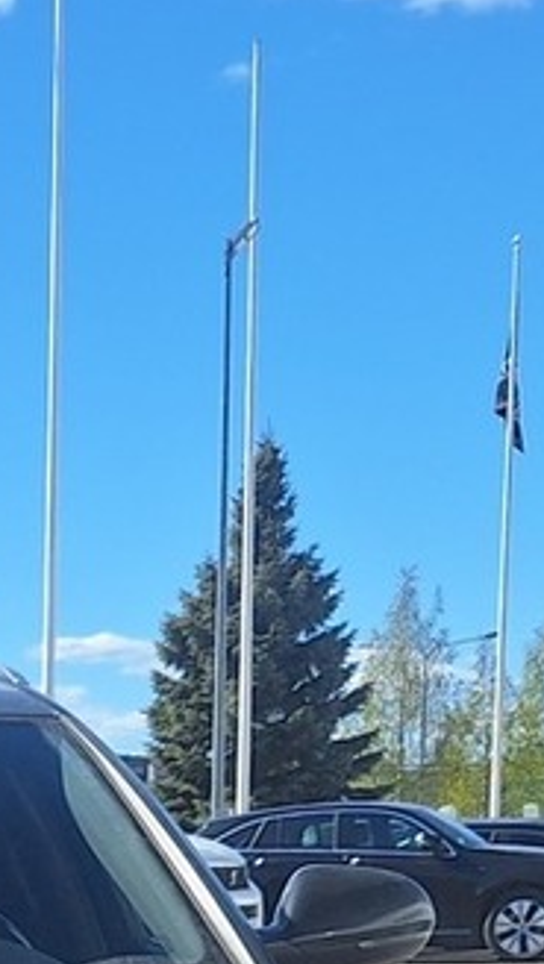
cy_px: 1478
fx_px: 2815
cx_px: -418
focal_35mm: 110
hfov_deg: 10.4
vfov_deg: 17.4
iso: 40
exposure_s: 1/2907
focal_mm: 5.54
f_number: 1.8
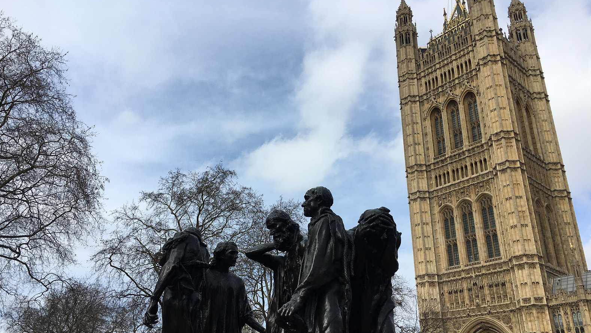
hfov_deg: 61.0
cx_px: 294
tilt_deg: +26.2
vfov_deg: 36.7
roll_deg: -1.7
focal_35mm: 32
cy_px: 179
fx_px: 502
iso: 25
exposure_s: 1/1637
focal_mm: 4.15
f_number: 2.2
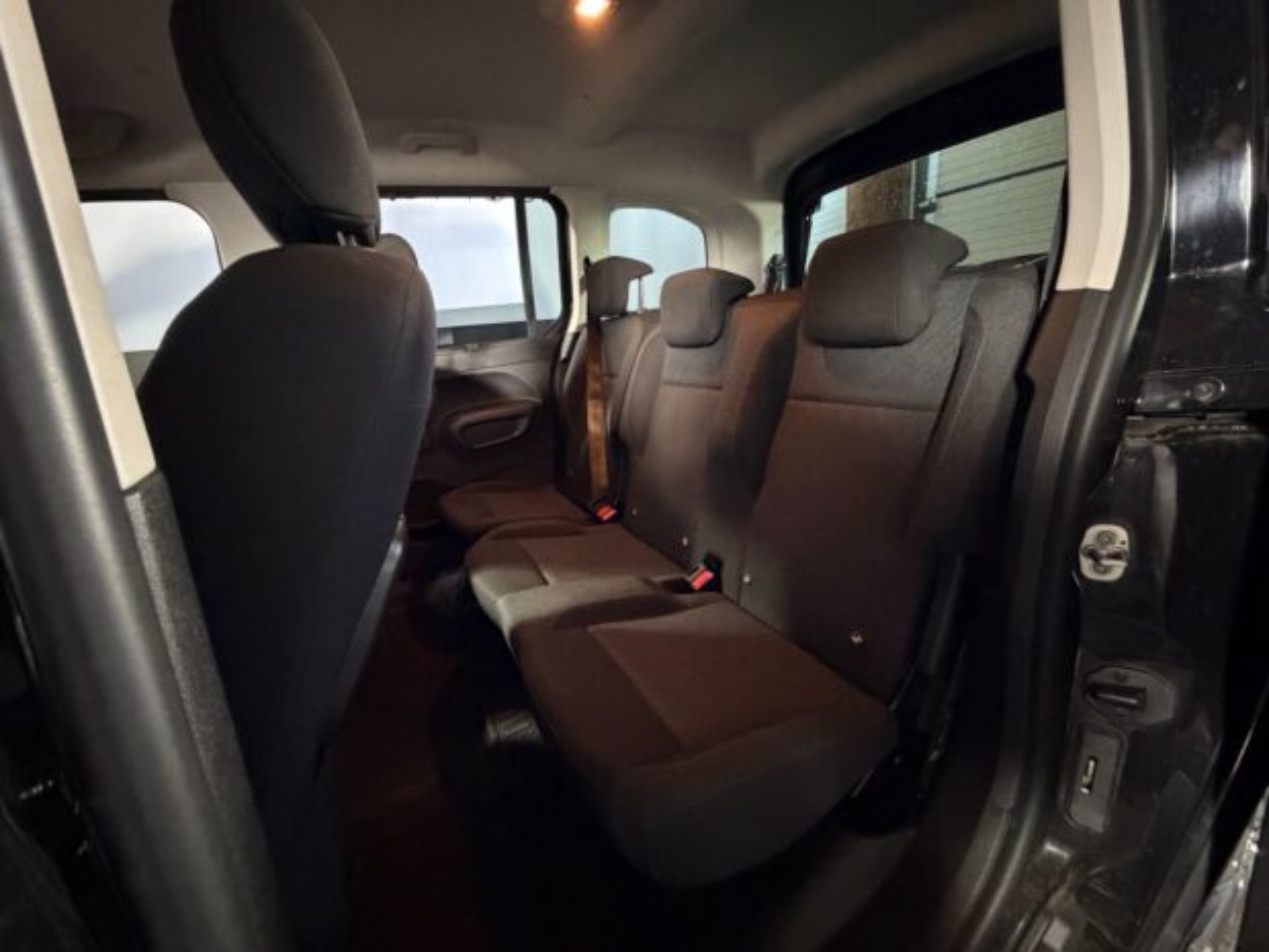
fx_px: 513
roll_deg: +5.1
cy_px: 476
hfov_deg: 102.1
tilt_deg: -16.1
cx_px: 634
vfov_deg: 85.7
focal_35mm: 14
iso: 1250
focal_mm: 2.22
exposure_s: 1/25
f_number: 2.2
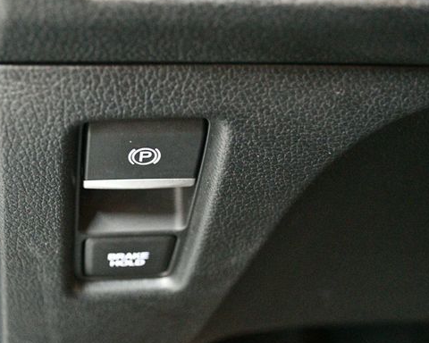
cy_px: 180
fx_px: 762
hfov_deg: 31.2
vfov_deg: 25.4
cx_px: 146
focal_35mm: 60
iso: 12800
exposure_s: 1/20
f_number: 4.8
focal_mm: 32
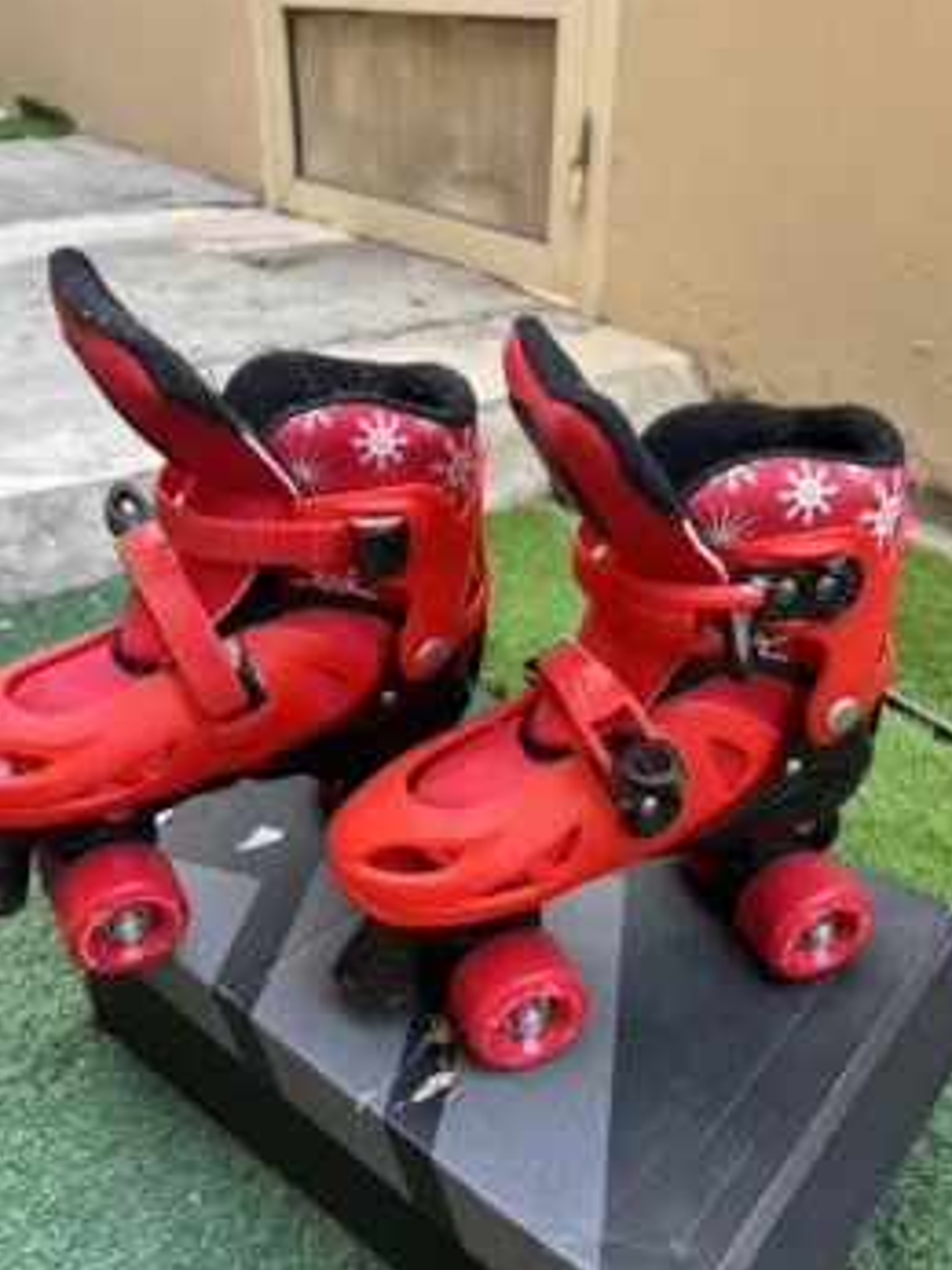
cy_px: 721
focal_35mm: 30
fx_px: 1101
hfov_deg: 46.8
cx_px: 487
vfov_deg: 59.8
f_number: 1.5
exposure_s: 1/121
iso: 64
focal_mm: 5.7
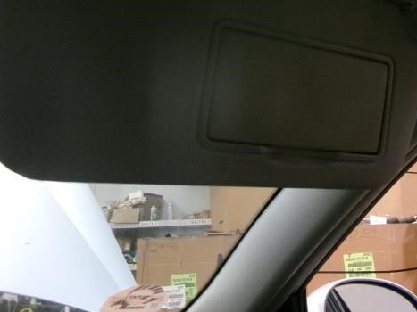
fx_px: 578
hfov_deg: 39.4
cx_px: 256
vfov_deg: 29.3
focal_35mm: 48
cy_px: 48
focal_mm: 5.1
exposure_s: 1/17
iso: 759
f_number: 3.9
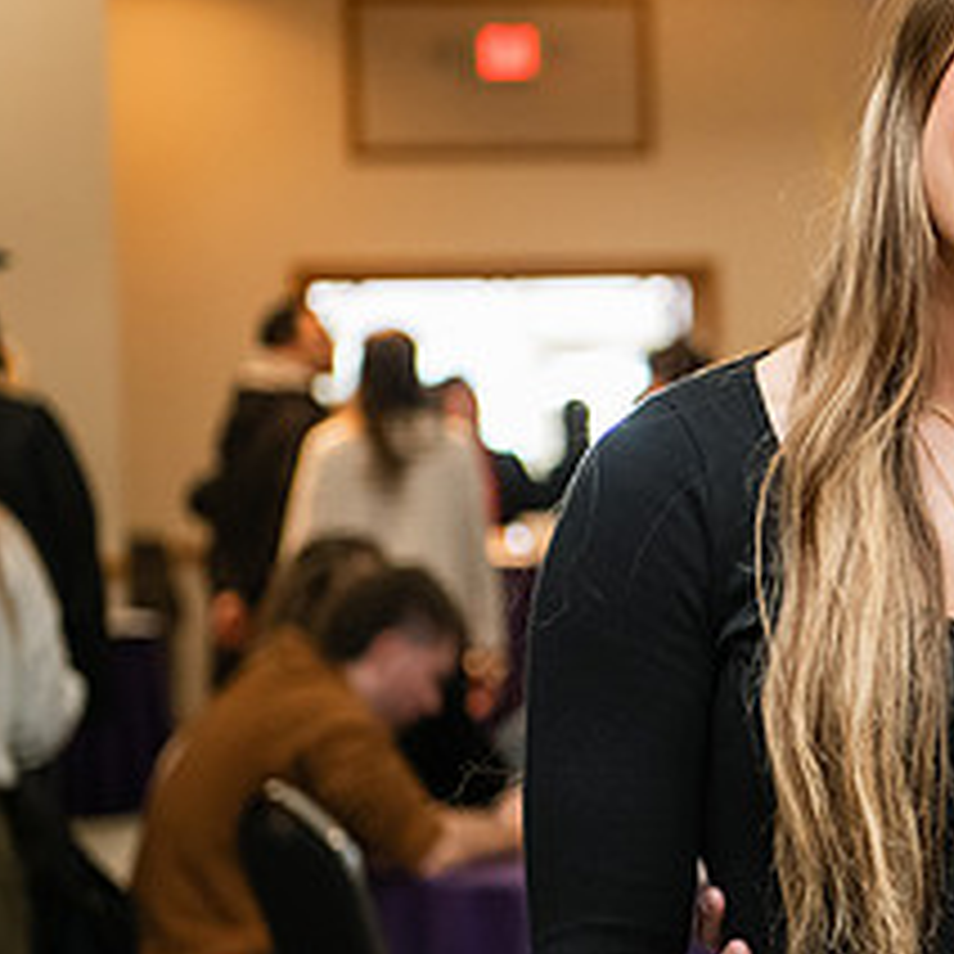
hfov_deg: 11.8
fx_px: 4490
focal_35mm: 144
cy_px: 425
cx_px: 1220
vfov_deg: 12.1
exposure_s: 1/160
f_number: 3.5
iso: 2000
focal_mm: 62
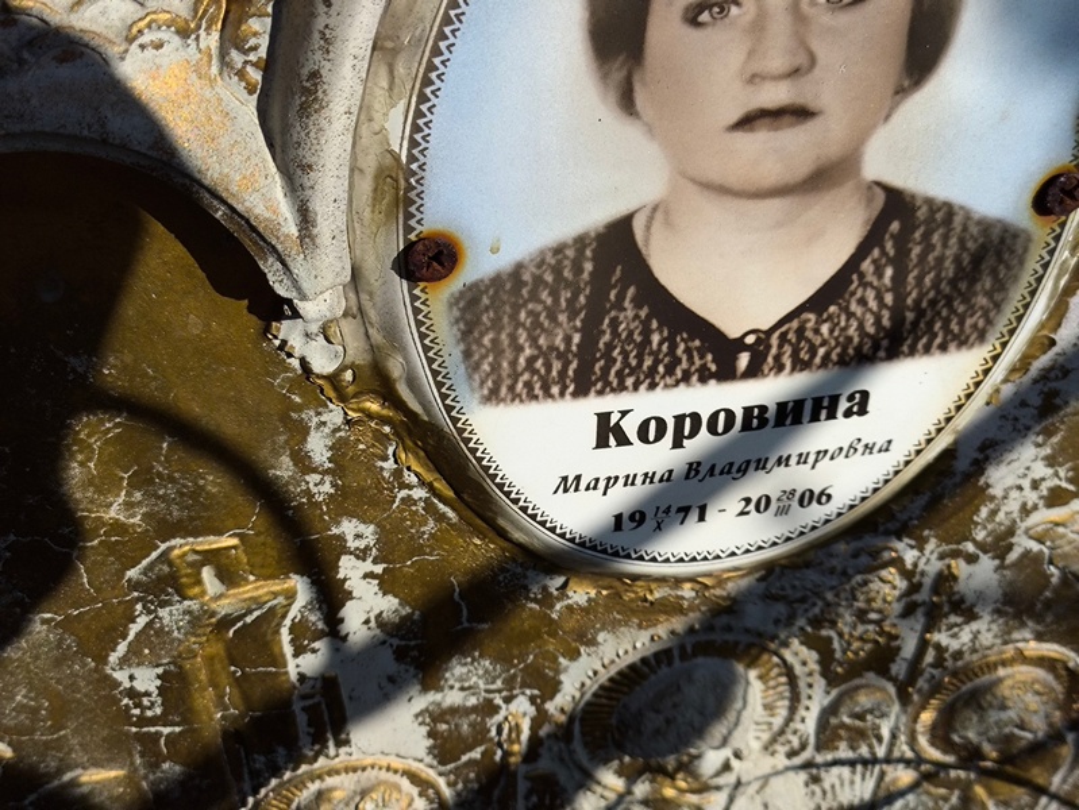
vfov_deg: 29.1
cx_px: 540
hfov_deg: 38.2
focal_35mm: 50
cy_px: 405
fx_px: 1559
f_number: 1.7
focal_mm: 4.71
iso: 50
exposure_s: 1/1410
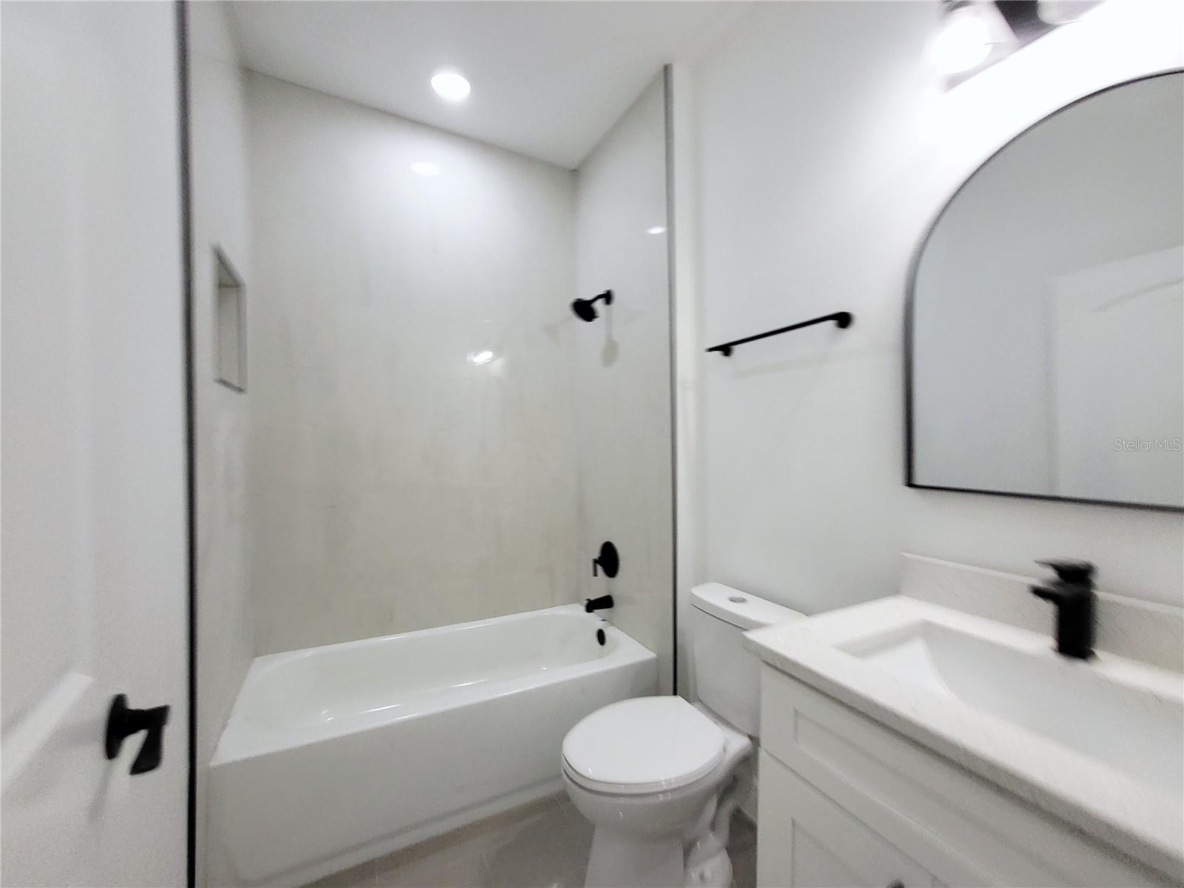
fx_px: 445
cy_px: 444
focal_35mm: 13
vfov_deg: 89.9
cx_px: 592
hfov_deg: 106.2
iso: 64
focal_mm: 1.74
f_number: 2.2
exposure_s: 1/60
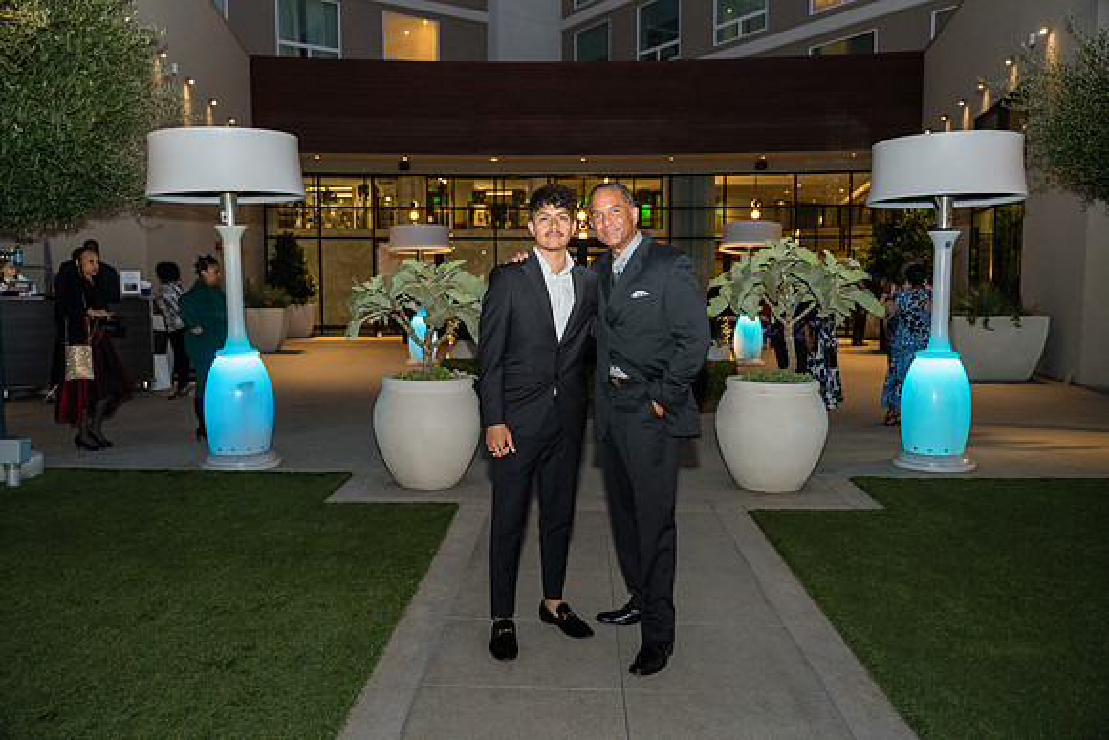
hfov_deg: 62.8
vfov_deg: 44.3
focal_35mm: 30
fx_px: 909
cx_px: 554
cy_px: 370
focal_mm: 29.5
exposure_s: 1/160
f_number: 2.8
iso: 1600
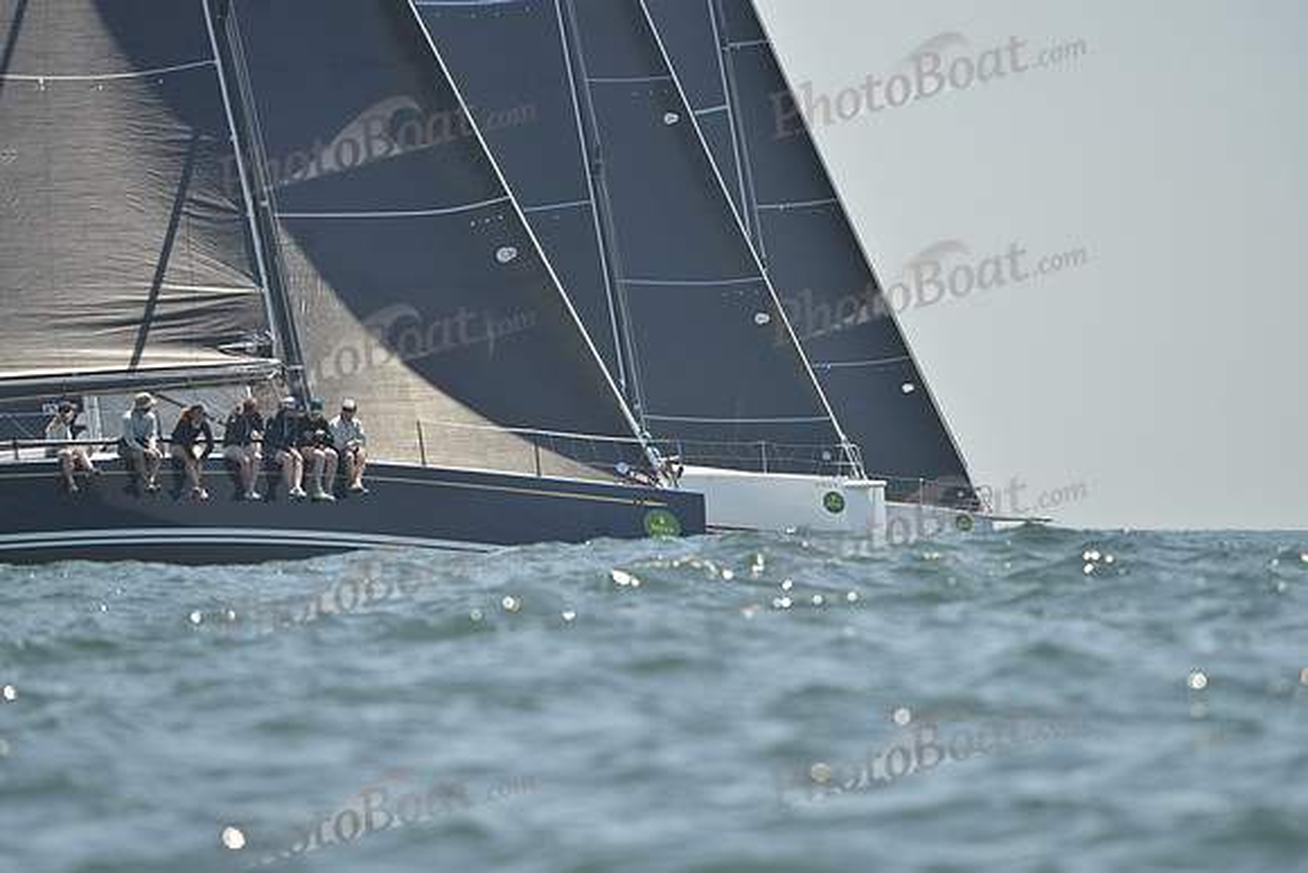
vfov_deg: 3.4
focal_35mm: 400
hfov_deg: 5.2
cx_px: 654
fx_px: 14536
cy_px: 436
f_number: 6.3
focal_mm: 400
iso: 280
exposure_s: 1/1250
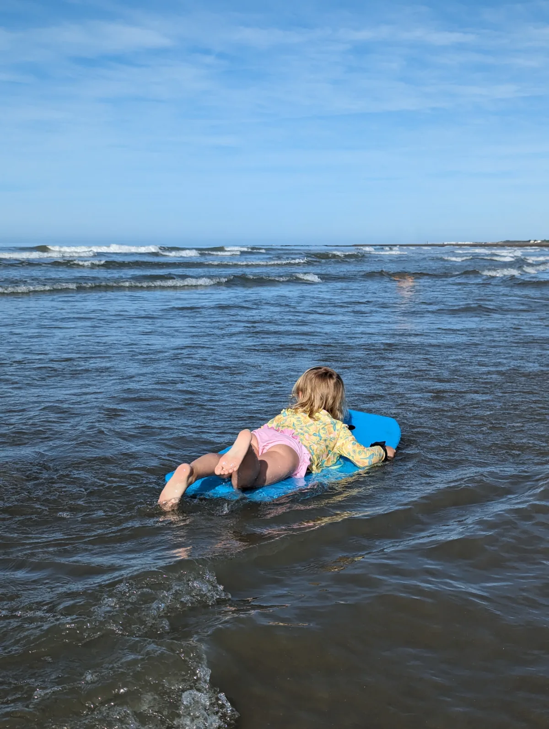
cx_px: 274
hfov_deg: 30.3
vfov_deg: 39.6
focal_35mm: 48
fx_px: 1013
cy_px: 364
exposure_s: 1/3165
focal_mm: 6.81
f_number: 1.85
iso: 40
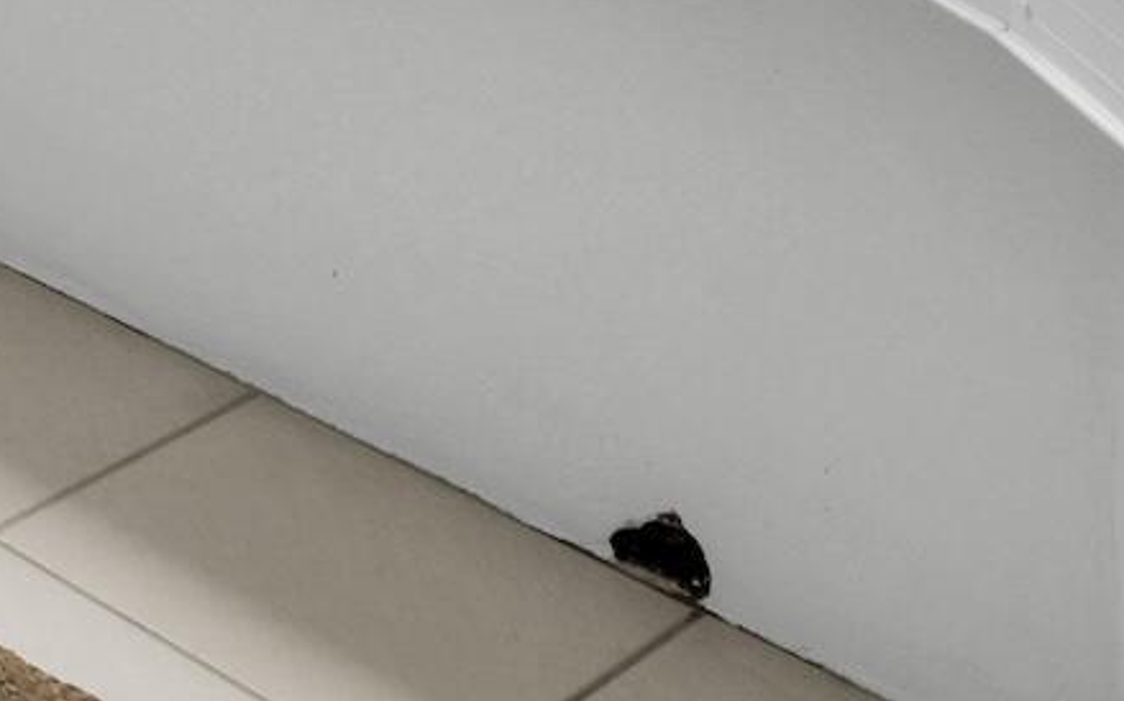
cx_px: -1034
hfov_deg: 17.8
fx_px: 2664
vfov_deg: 11.2
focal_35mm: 87
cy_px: -1231
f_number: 8
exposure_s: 1/250
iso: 200
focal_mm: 16
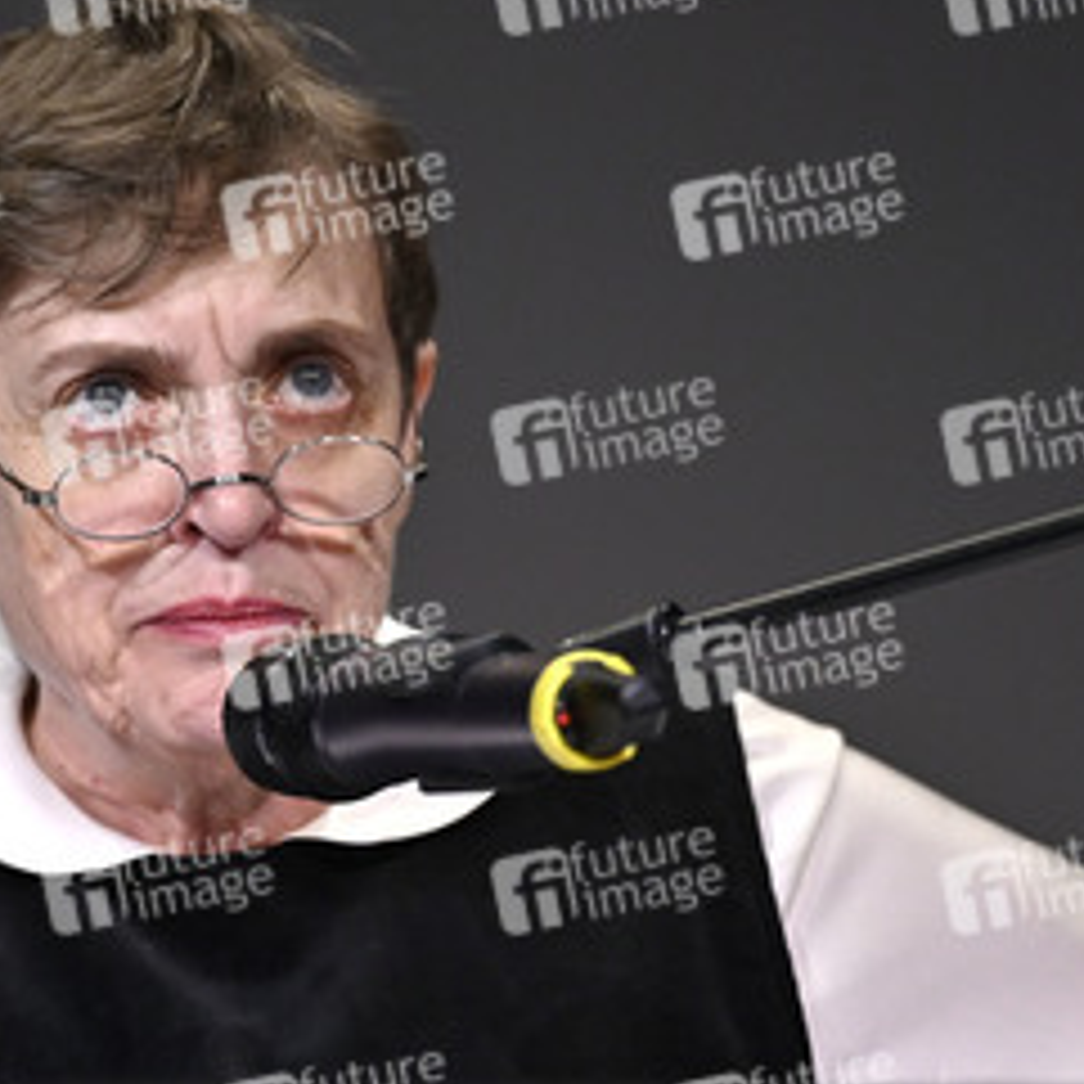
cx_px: 218
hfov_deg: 5.5
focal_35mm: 318
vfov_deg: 5.5
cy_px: 544
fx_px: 11266
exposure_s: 1/400
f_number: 2.8
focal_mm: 200
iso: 1250
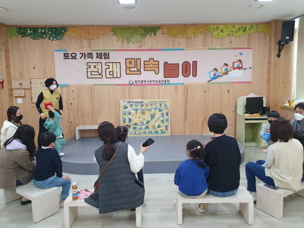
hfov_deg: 67.3
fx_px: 228
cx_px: 152
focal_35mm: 26
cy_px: 114
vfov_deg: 53.1
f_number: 2.4
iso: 400
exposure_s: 1/120
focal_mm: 4.32
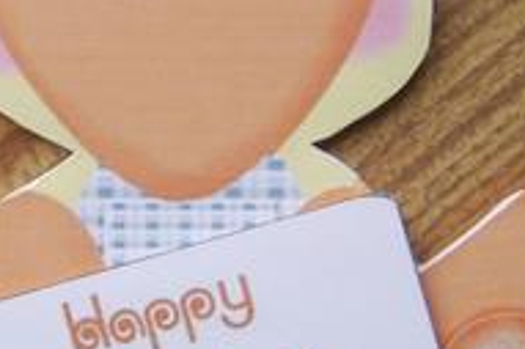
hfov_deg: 26.5
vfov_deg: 17.9
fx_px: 1107
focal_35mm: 76
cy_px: 148
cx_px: 170
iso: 71
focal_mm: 8.13
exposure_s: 1/14
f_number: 2.7
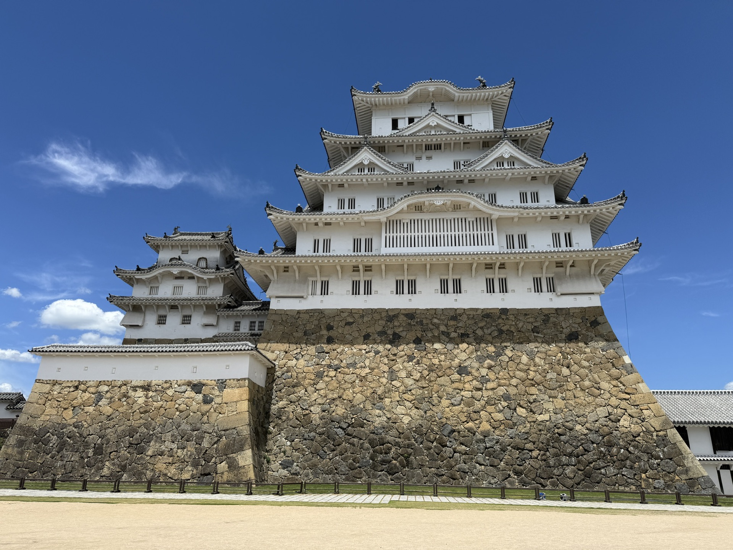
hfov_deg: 71.6
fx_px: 508
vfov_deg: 56.8
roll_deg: -0.4
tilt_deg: +19.2
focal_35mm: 24
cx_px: 366
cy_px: 275
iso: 80
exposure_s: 1/6173
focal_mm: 6.76
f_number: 1.78
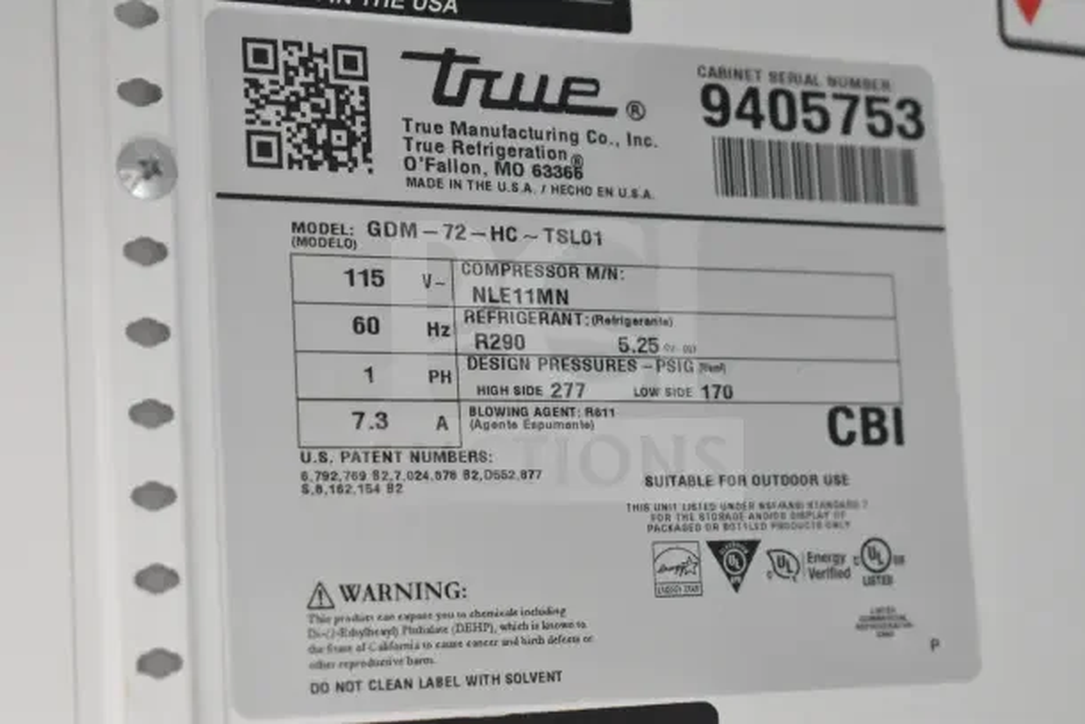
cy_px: 362
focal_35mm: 82
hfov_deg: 24.6
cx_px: 542
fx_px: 2487
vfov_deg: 16.6
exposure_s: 1/100
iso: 11400
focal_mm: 55
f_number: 5.6
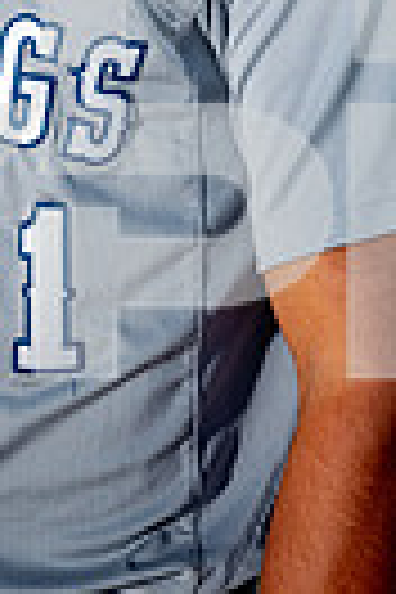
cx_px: -9
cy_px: -72
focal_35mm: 123
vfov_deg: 16.1
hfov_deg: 11.0
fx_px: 2029
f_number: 7.1
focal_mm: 36
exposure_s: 1/200
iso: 125
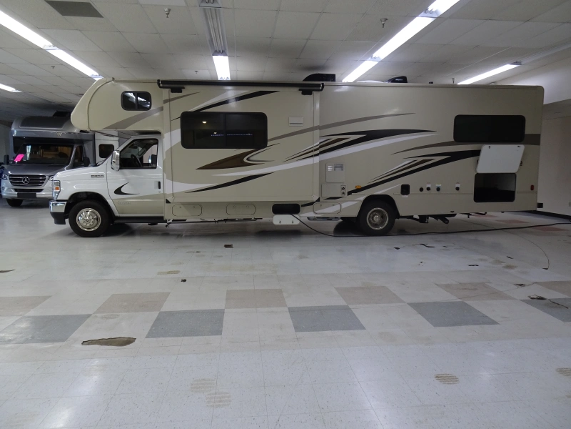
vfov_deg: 56.8
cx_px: 286
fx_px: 396
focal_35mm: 24
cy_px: 214
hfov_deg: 71.6
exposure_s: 1/30
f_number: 3.5
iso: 100
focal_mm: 4.1
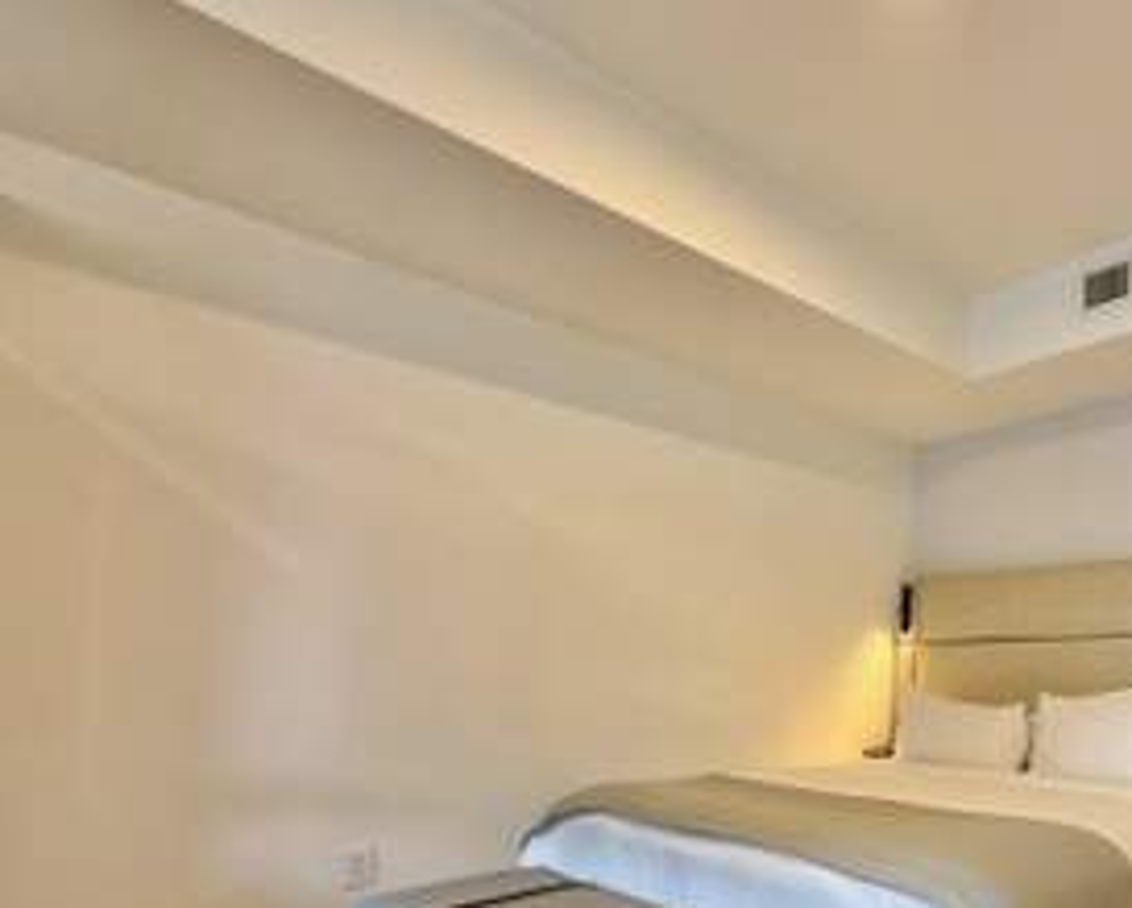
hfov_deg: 63.3
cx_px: 929
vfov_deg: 56.1
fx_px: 805
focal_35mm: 24
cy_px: 676
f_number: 2.2
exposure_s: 1/60
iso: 250
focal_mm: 2.22
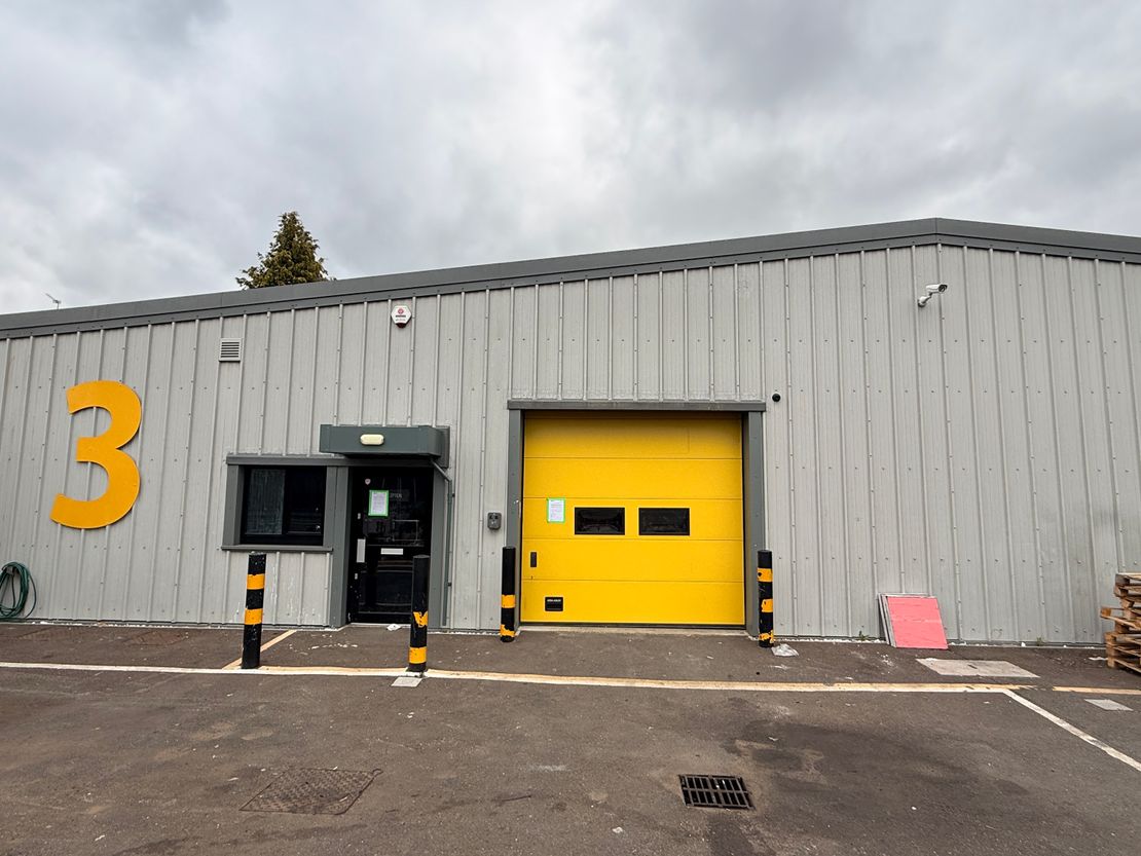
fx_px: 462
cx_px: 570
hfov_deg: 102.1
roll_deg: -0.6
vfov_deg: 85.7
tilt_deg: +5.4
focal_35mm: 14
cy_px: 428
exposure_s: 1/876
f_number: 2.2
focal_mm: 2.22
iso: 50
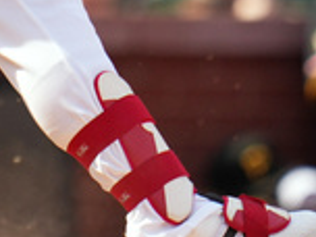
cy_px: -276
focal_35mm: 2596
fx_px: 23698
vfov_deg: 0.6
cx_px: -100
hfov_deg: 0.8
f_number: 2.8
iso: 320
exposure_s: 1/3200
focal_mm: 400
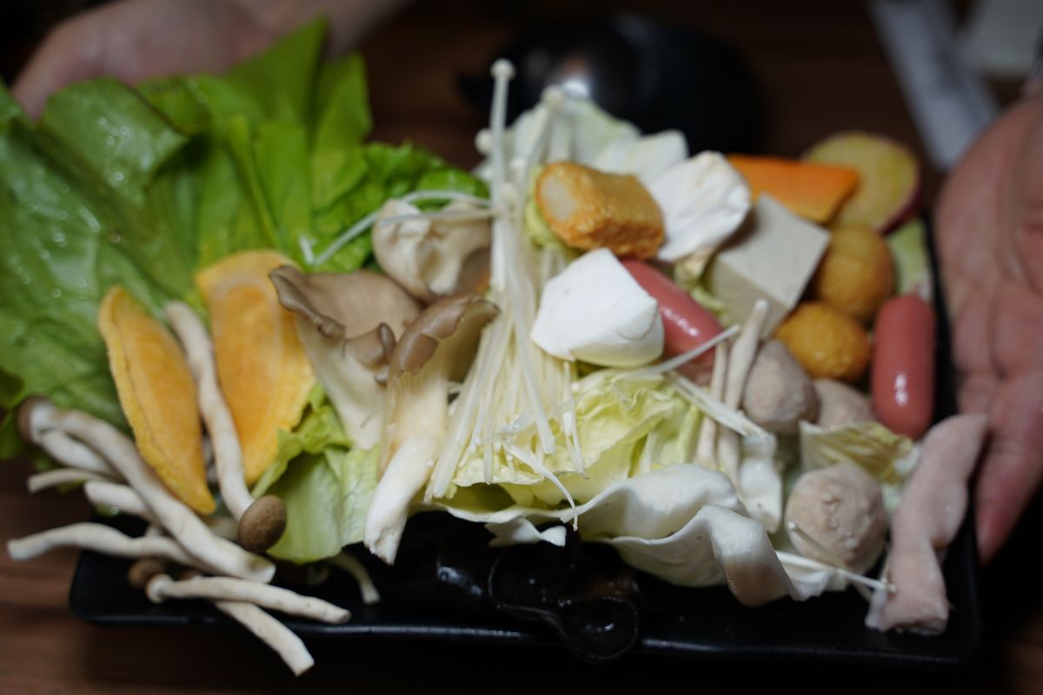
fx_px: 1506
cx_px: 522
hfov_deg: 38.2
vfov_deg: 26.0
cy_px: 348
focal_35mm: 52
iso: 160
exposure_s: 1/160
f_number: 4
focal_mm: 52
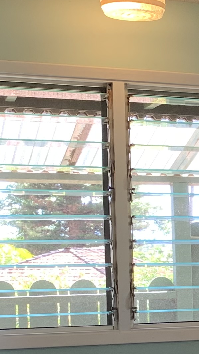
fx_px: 1004
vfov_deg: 19.6
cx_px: 446
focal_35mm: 107
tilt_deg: -4.0
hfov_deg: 10.1
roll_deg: -0.4
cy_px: 322
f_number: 1.8
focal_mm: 4.25
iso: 64
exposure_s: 1/60
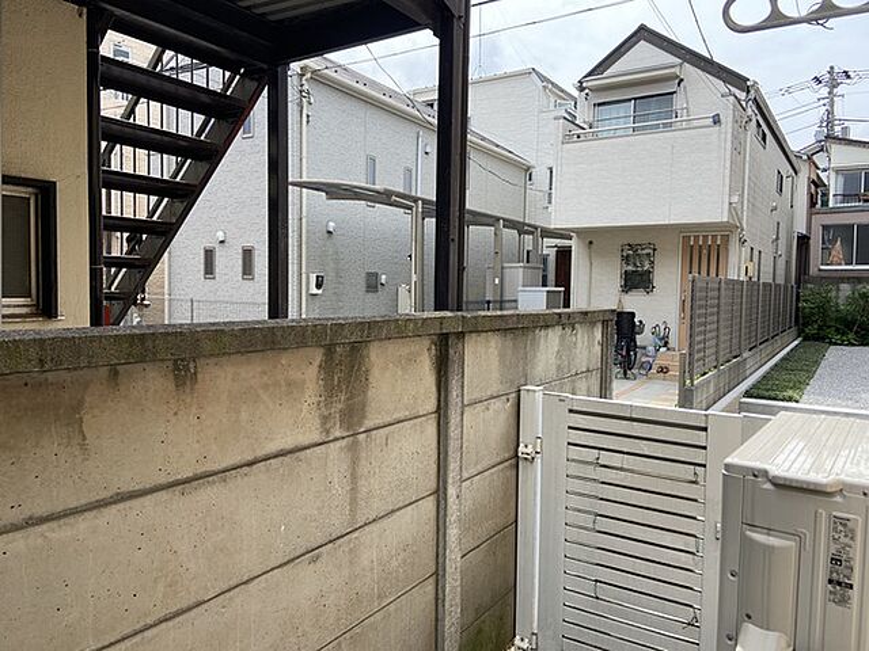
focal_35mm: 26
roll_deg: -2.9
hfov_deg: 67.3
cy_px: 326
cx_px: 434
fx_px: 653
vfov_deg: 53.1
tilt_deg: -2.7
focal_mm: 4.25
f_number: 1.8
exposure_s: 1/733
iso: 32
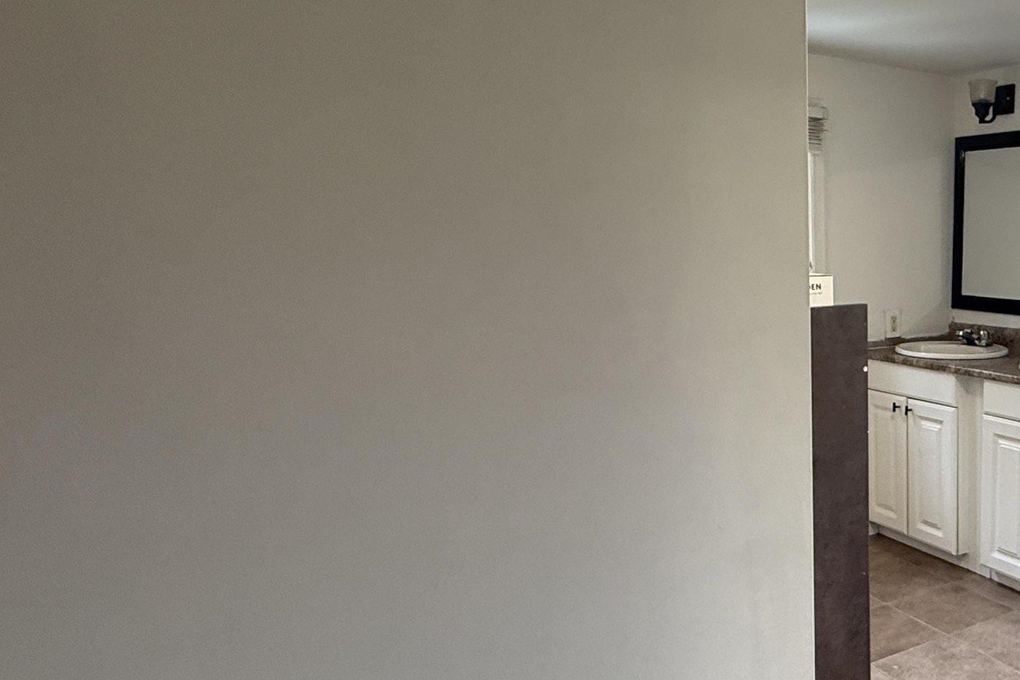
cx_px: 911
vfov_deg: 41.0
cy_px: 389
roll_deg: -0.8
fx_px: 907
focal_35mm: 32
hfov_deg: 52.0
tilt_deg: -7.8
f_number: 2.2
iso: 250
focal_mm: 2.22
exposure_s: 1/120
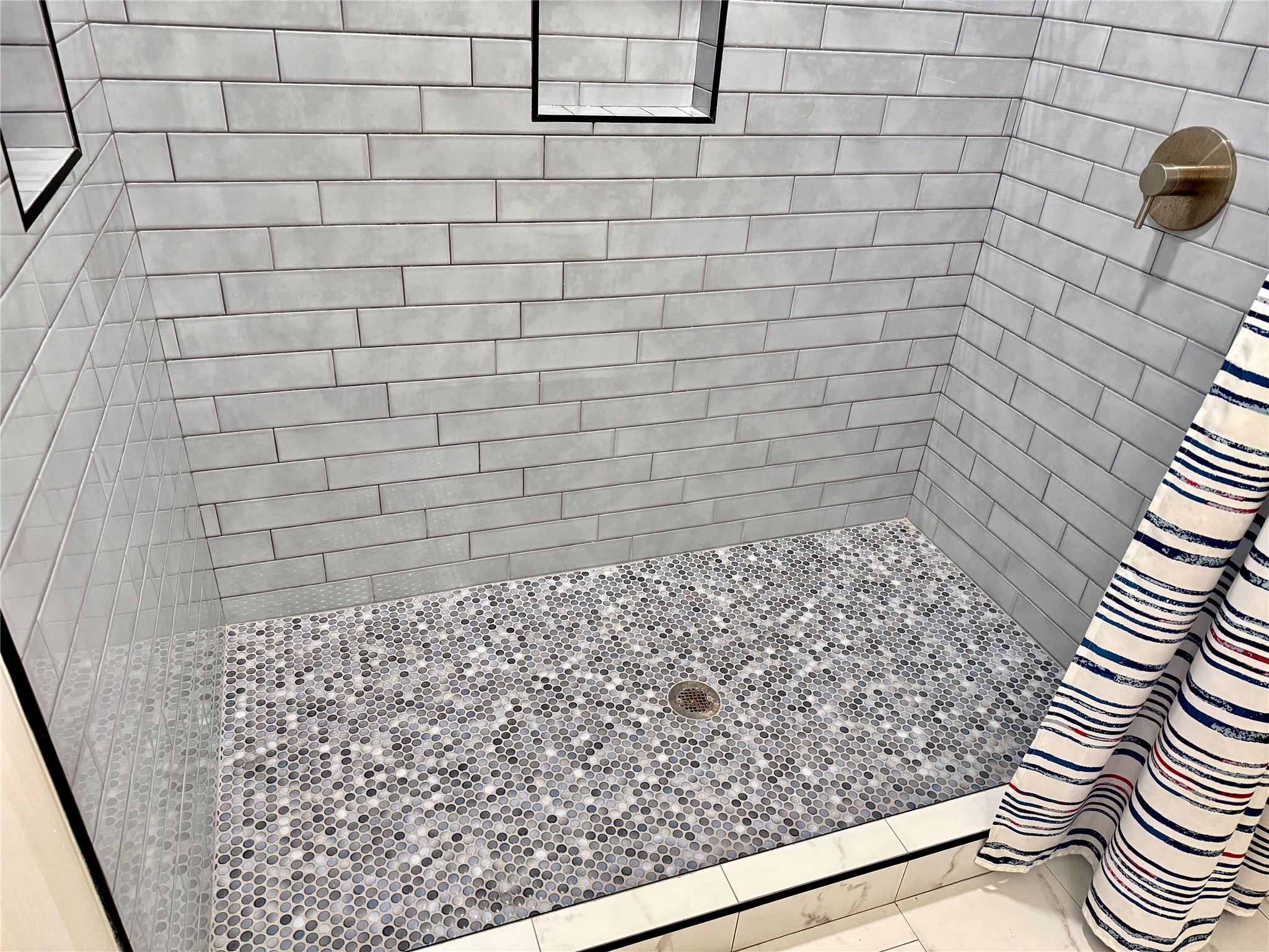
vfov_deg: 56.8
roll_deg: -3.8
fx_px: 880
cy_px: 476
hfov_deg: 71.6
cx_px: 634
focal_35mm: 24
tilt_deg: -29.4
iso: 400
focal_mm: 6.76
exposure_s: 1/60
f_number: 1.78
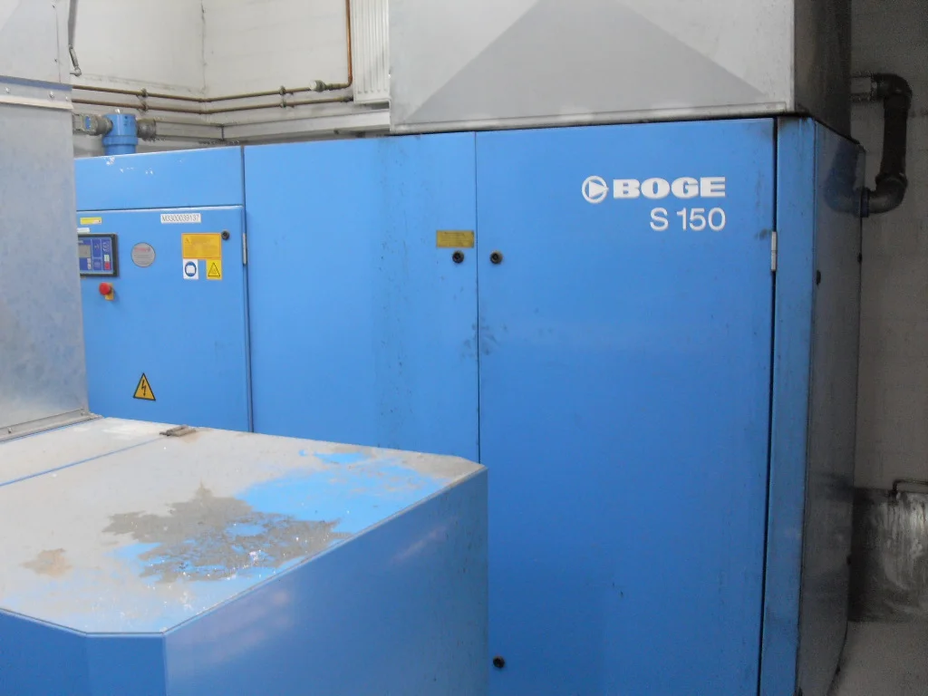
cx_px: 464
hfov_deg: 50.1
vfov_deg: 38.7
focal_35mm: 37
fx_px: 992
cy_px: 348
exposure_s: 1/10
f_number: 2.8
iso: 200
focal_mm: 6.3
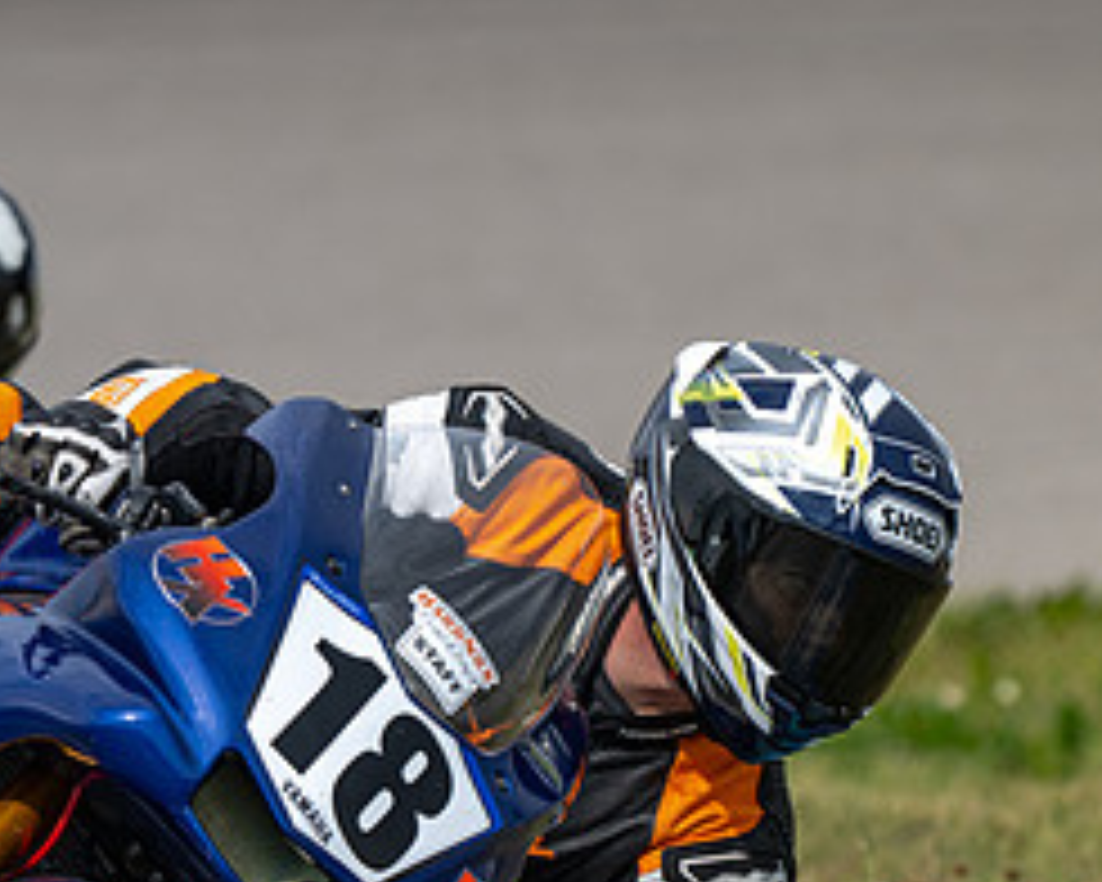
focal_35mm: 1331
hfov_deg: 1.5
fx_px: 43410
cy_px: 628
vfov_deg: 1.2
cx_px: 63
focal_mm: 600
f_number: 6.3
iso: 200
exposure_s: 1/1250
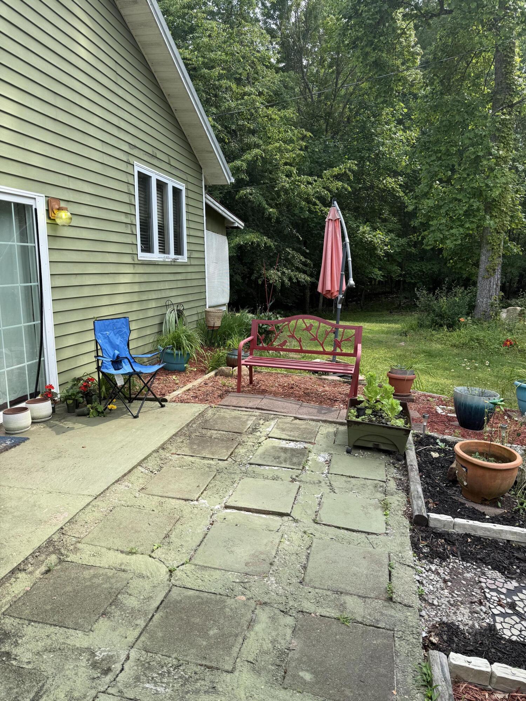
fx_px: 486
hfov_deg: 56.8
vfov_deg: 71.6
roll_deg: -0.1
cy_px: 350
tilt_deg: -9.9
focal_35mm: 24
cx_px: 263
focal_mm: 6.76
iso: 80
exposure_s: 1/1091
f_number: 1.78
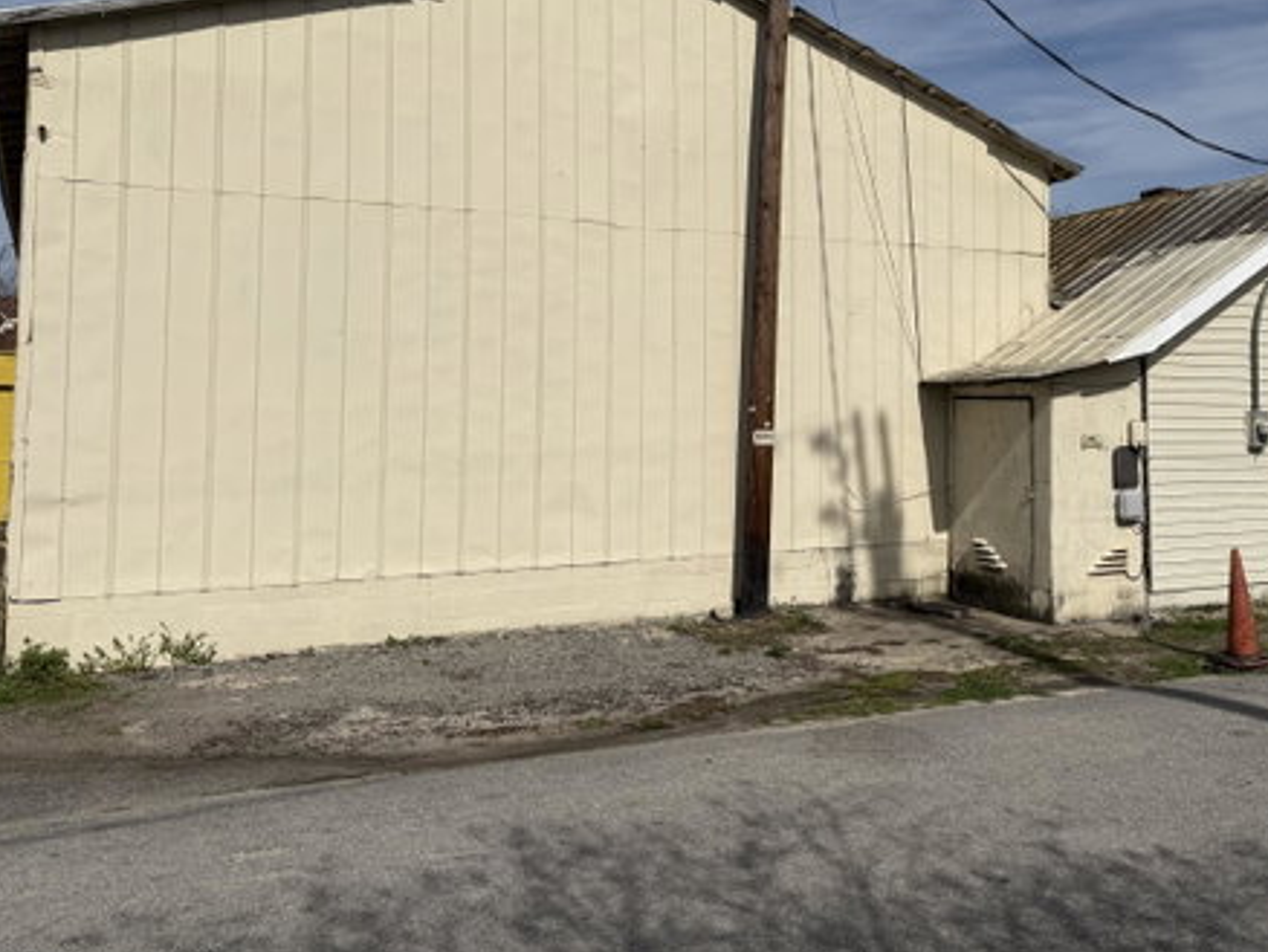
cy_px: 341
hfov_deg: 51.6
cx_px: 847
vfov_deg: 40.4
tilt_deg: +3.2
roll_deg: +0.1
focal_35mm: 35
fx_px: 1283
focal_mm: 6.76
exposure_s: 1/14286
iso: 64
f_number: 1.78
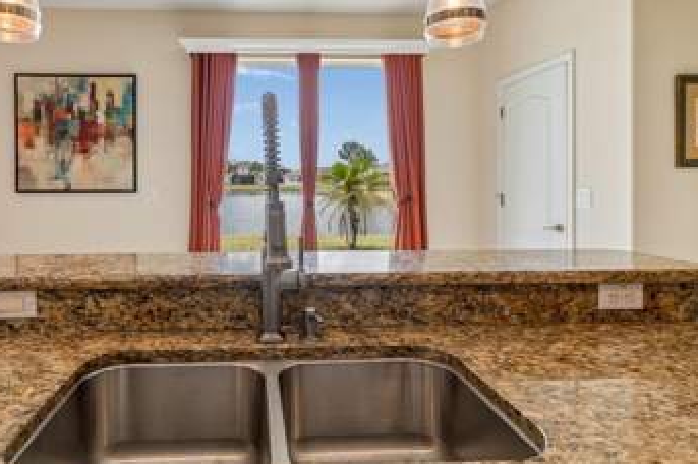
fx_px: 407
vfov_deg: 59.0
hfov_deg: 80.4
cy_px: 190
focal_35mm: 21
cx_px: 283
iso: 100
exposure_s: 1/25
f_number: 7.1
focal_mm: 10
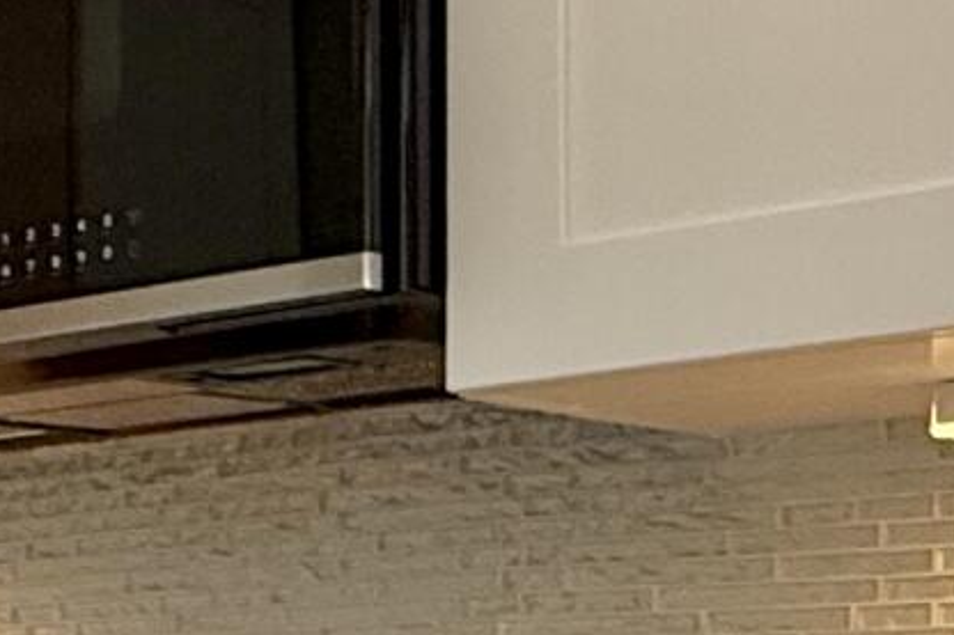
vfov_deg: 12.6
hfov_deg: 17.8
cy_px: 816
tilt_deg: -0.6
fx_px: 2781
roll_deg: +0.1
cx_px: -388
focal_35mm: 105
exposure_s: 1/120
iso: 250
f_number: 2.2
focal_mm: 2.22
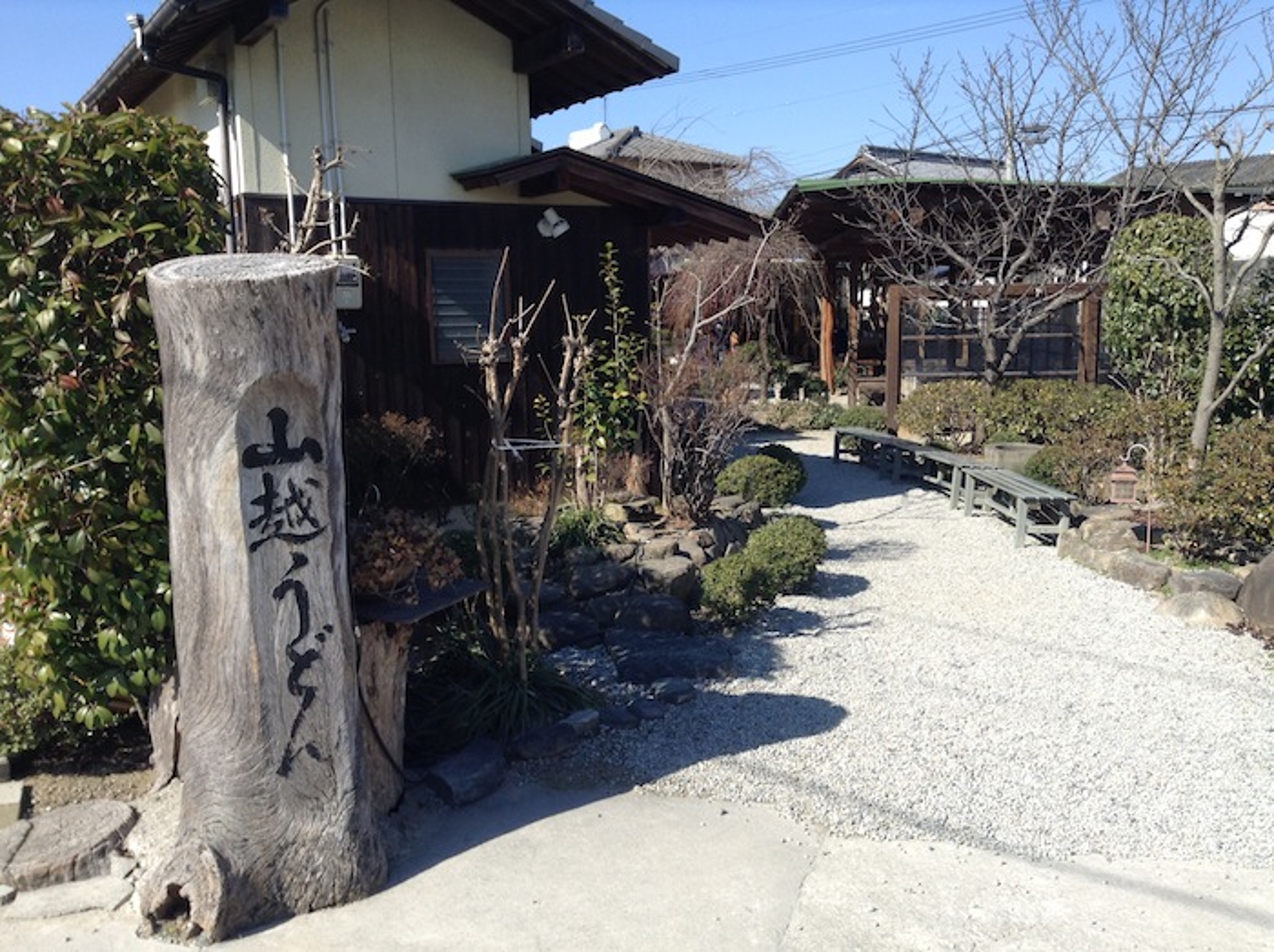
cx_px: 637
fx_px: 1213
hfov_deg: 55.4
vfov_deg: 42.9
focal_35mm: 33
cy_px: 476
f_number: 2.4
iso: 25
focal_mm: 3.3
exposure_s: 1/752
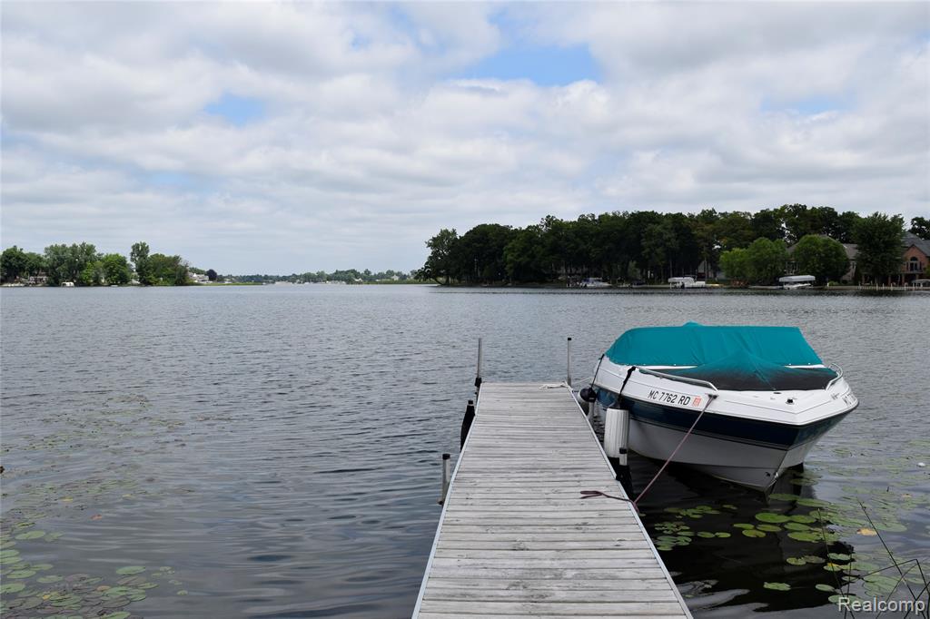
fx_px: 891
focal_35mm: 34
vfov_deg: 38.3
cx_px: 465
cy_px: 310
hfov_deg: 55.1
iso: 200
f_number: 10
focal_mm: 23
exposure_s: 1/400
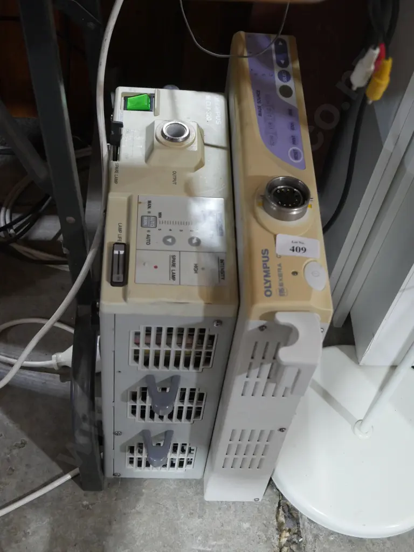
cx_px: 207
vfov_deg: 38.2
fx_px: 797
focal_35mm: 50
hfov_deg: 29.1
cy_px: 276
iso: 2000
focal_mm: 25
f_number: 5.3
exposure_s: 1/60
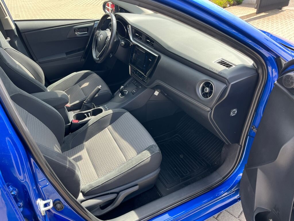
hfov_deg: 67.3
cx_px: 147
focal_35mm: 26
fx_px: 221
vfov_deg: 53.1
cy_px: 110
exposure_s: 1/309
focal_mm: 5.1
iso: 50
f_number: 1.6
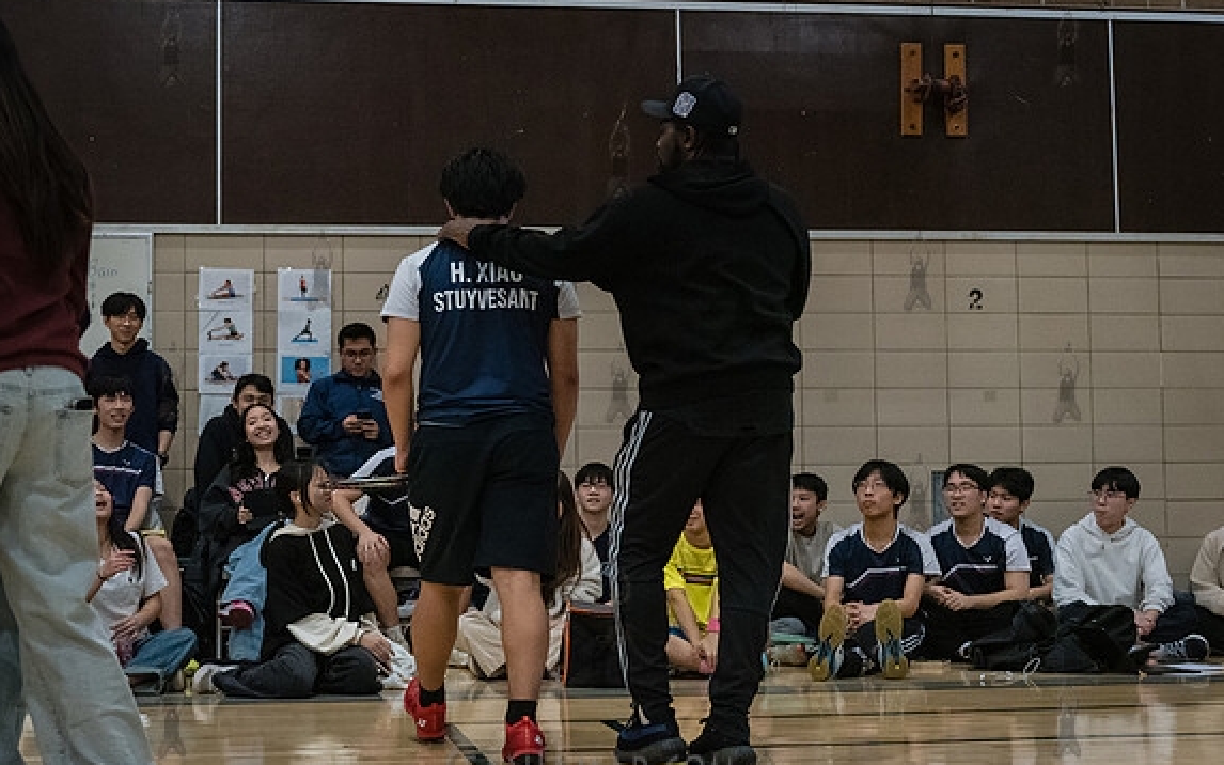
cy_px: 348
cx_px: 516
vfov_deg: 21.6
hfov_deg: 33.9
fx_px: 2001
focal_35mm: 60
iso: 8000
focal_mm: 50
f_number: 3.5
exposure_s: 1/400
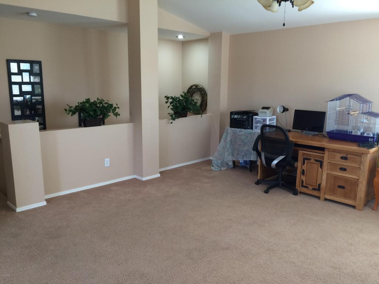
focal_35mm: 29
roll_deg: -1.1
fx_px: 318
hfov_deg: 61.7
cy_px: 142
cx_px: 190
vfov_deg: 48.2
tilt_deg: -11.7
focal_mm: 4.15
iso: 100
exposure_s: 1/30
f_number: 2.2
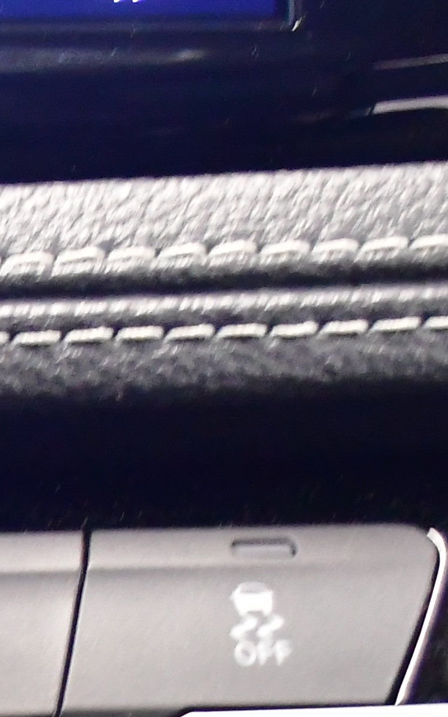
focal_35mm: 170
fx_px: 3322
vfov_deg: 12.0
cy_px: 924
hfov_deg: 7.2
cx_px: -653
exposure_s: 1/40
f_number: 4
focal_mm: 24
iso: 2500
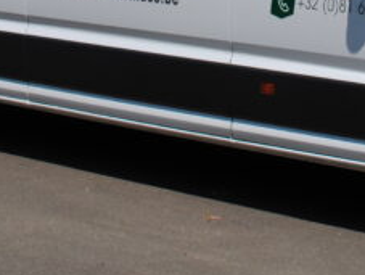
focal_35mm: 122
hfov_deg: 16.0
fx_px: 1288
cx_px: 302
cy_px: -94
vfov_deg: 11.8
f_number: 9
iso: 100
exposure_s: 1/320
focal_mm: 24
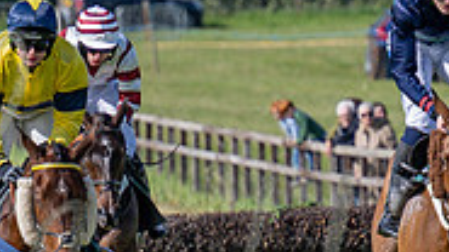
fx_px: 14285
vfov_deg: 1.0
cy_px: 164
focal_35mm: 1200
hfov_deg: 1.8
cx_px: 465
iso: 100
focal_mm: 140
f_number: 2.8
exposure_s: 1/2000
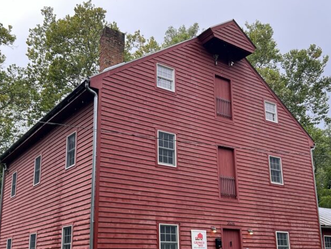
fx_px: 382
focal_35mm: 40
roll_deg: +0.8
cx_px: 155
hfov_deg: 46.8
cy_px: 168
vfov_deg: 35.6
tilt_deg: +13.0
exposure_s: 1/607
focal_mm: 5.7
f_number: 1.5
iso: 50
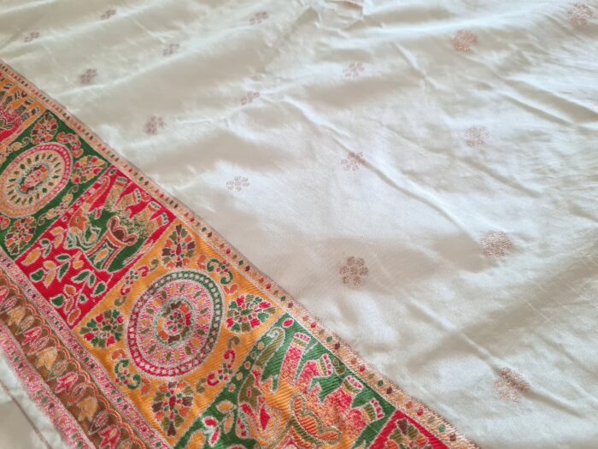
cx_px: 299
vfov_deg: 53.1
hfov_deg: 67.3
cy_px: 224
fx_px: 449
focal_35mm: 26
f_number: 1.8
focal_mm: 5.4
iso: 250
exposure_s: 1/120
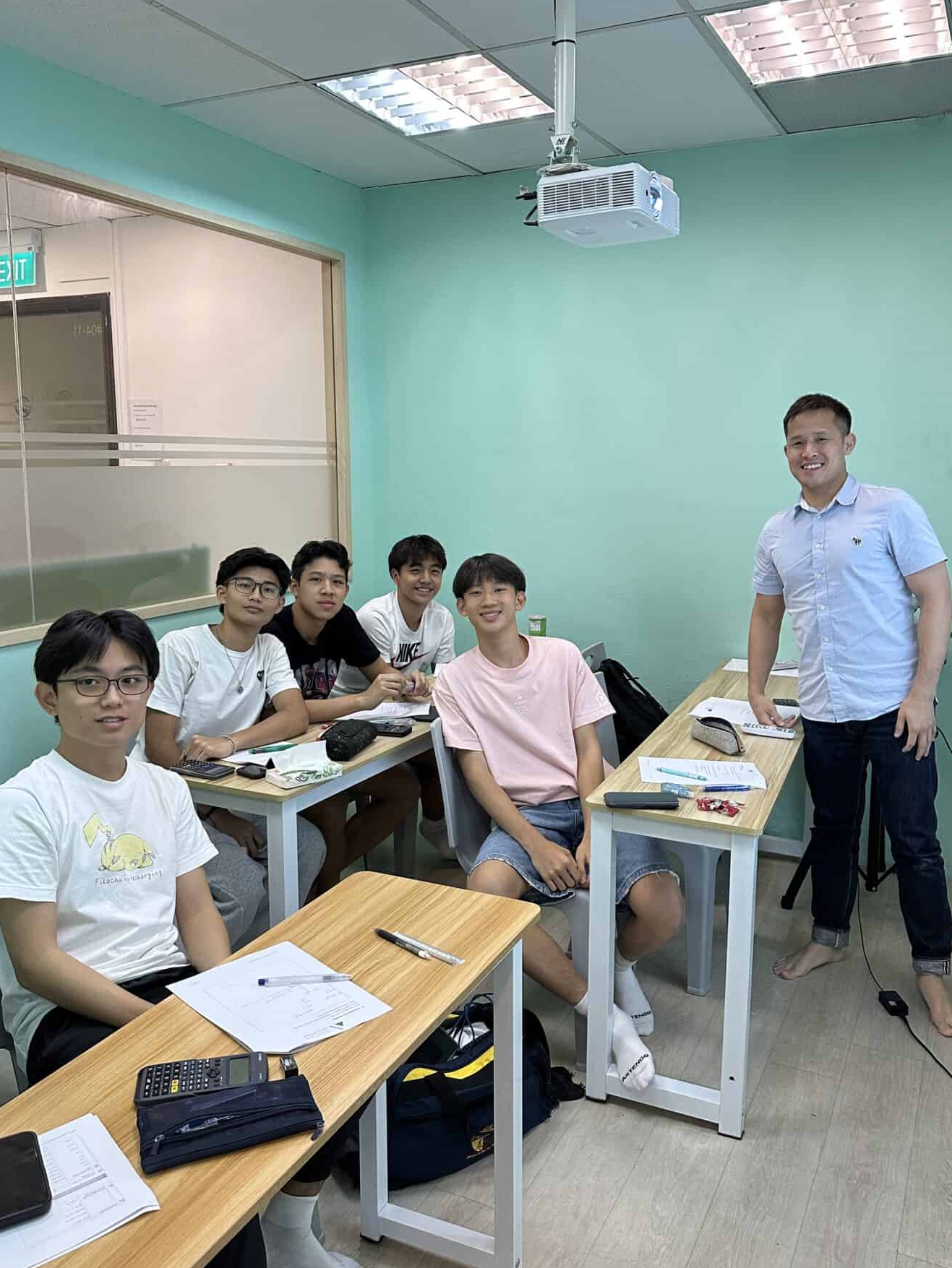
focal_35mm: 28
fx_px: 1026
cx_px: 499
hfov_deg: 49.7
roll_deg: -0.4
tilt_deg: -7.7
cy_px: 611
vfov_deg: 63.4
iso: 250
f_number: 1.78
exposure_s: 1/120
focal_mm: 6.86
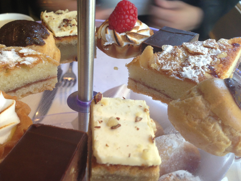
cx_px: 92
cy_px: 108
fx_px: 285
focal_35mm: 41
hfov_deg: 45.4
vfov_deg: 35.0
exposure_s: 1/20
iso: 64
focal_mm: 4.13
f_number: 2.4
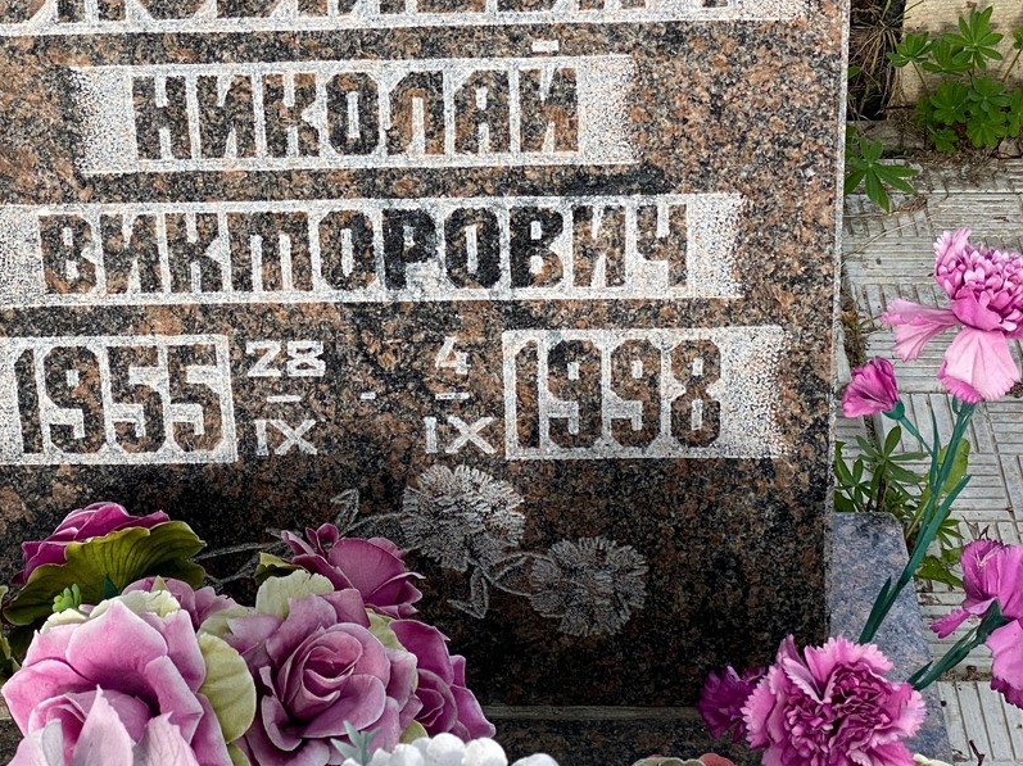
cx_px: 356
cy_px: 115
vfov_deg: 15.6
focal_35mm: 94
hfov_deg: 20.8
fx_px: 2777
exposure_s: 1/243
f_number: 2
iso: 20
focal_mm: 6
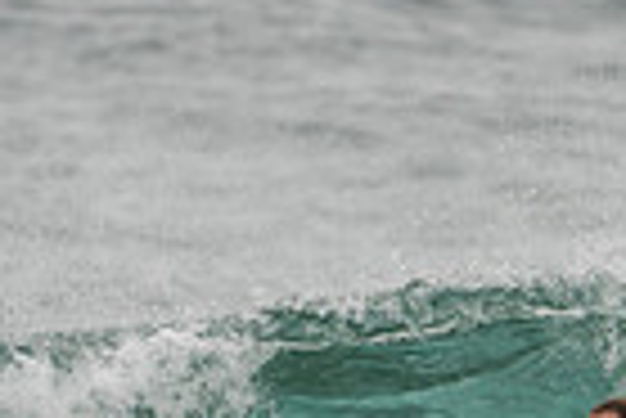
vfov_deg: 0.7
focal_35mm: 2088
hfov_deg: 1.0
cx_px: 725
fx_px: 36345
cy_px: 591
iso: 250
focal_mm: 500
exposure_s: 1/2000
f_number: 5.6
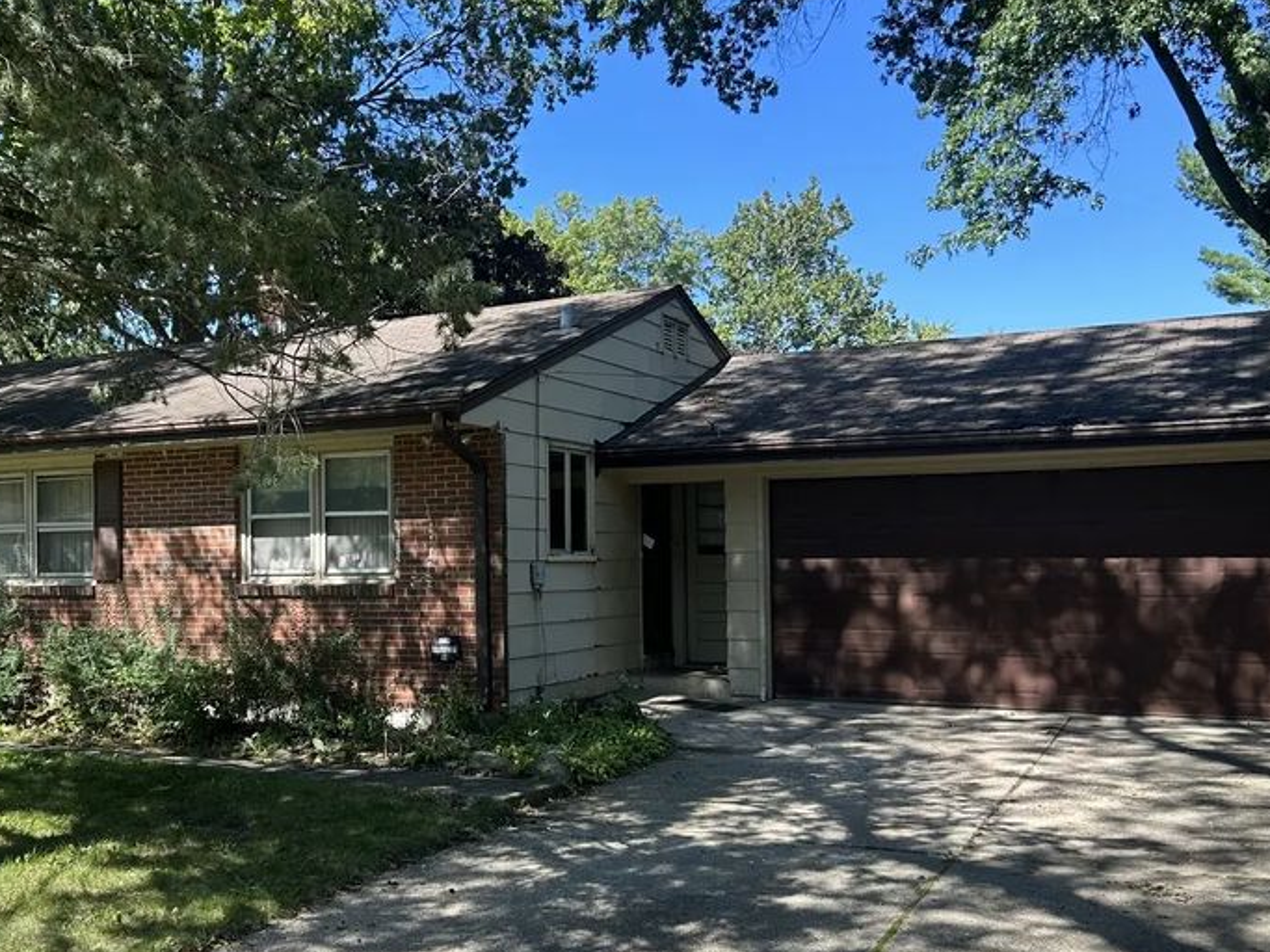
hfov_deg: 46.6
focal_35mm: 39
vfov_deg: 36.7
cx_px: 361
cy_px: 549
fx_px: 1431
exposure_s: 1/1009
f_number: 1.5
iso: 50
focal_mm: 5.7
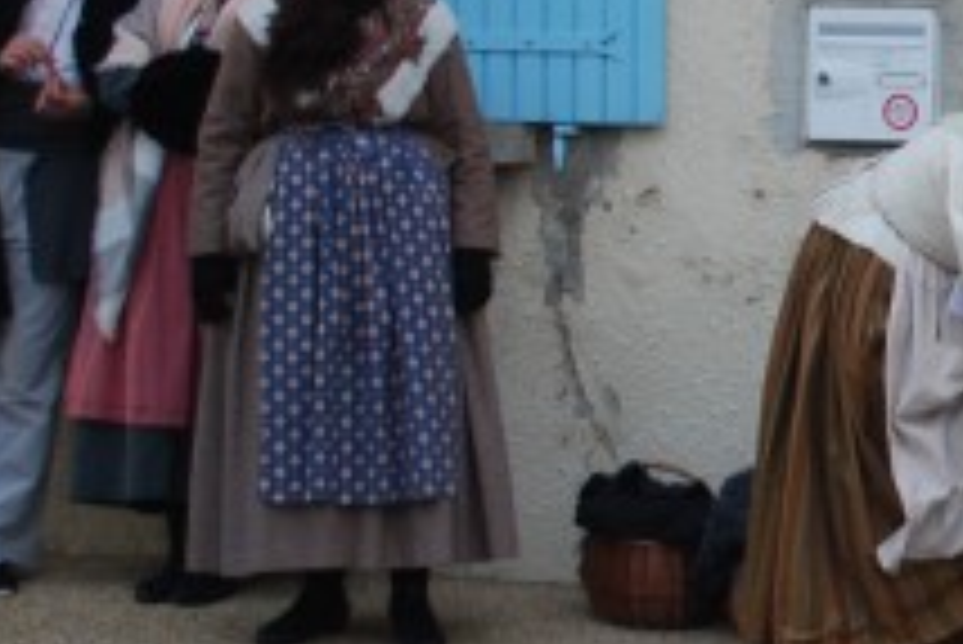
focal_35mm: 191
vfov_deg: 7.2
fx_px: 5113
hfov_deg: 10.1
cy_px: 241
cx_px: 1746
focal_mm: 34
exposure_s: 1/80
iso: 200
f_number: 5
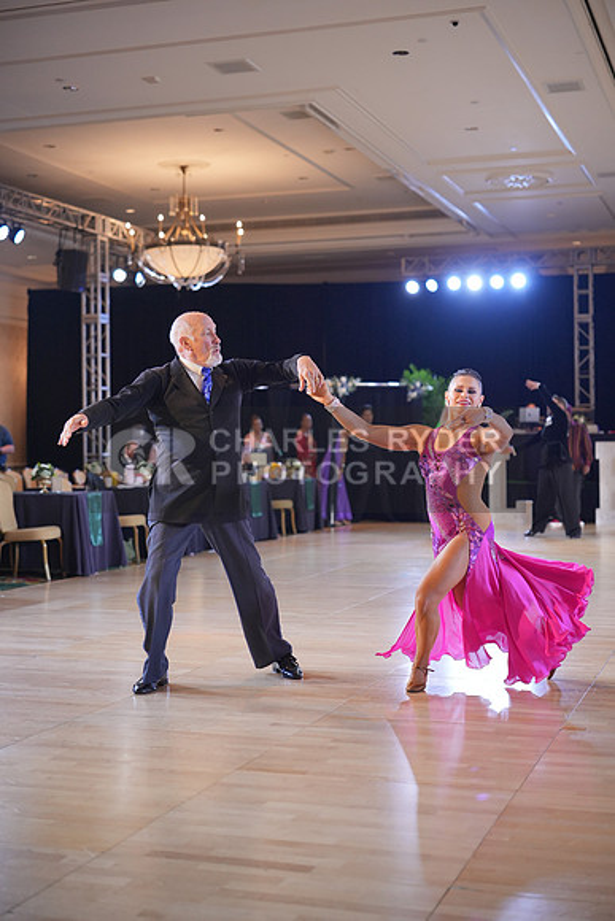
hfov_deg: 27.0
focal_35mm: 50
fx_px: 1280
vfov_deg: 39.6
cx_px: 308
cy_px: 460
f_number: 2
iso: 1250
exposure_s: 1/500
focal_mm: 50
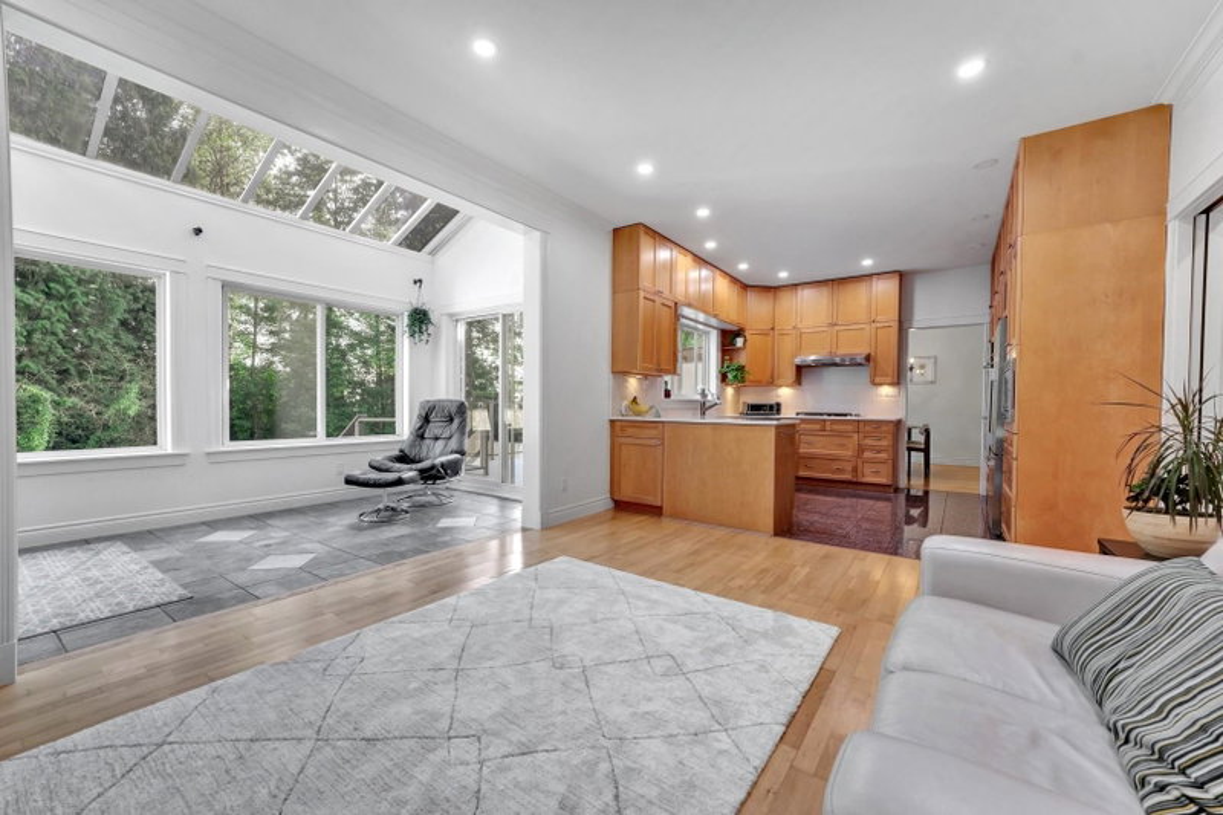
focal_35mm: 14
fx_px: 475
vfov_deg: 81.2
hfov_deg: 104.3
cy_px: 408
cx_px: 612
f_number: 8
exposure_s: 1/40
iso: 400
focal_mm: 14
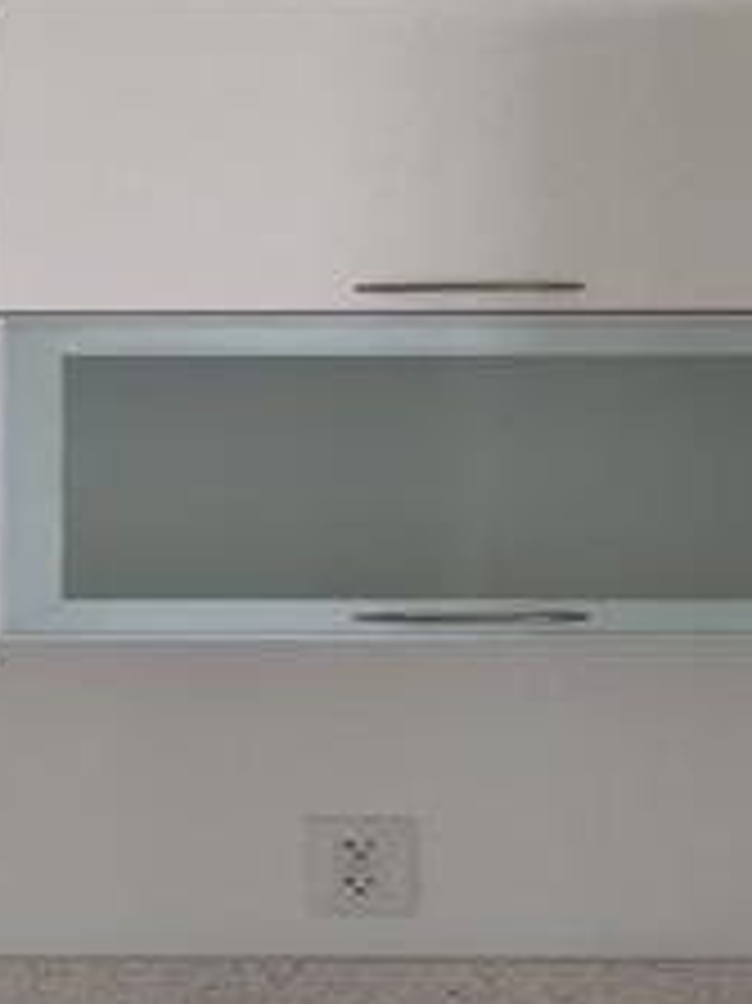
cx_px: -531
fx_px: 3015
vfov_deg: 18.9
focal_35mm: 104
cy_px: 540
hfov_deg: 13.1
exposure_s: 1/60
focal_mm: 4.15
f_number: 2.2
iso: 32
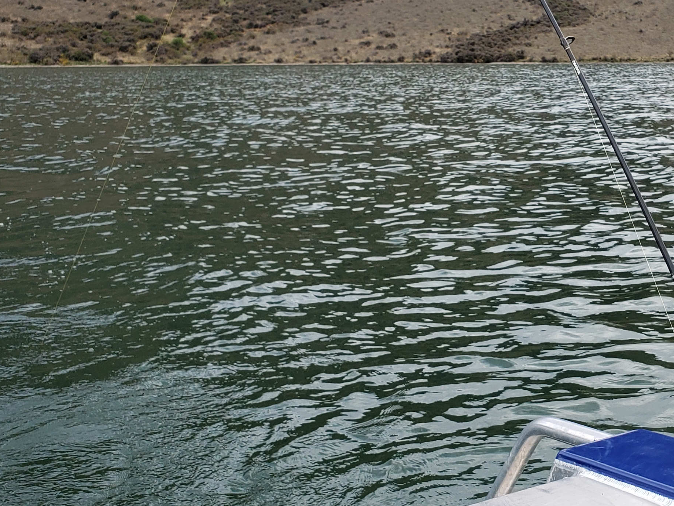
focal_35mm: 57
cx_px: 623
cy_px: 250
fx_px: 1110
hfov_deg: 31.9
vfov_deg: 25.7
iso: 50
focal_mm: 4.3
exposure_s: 1/624
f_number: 2.4
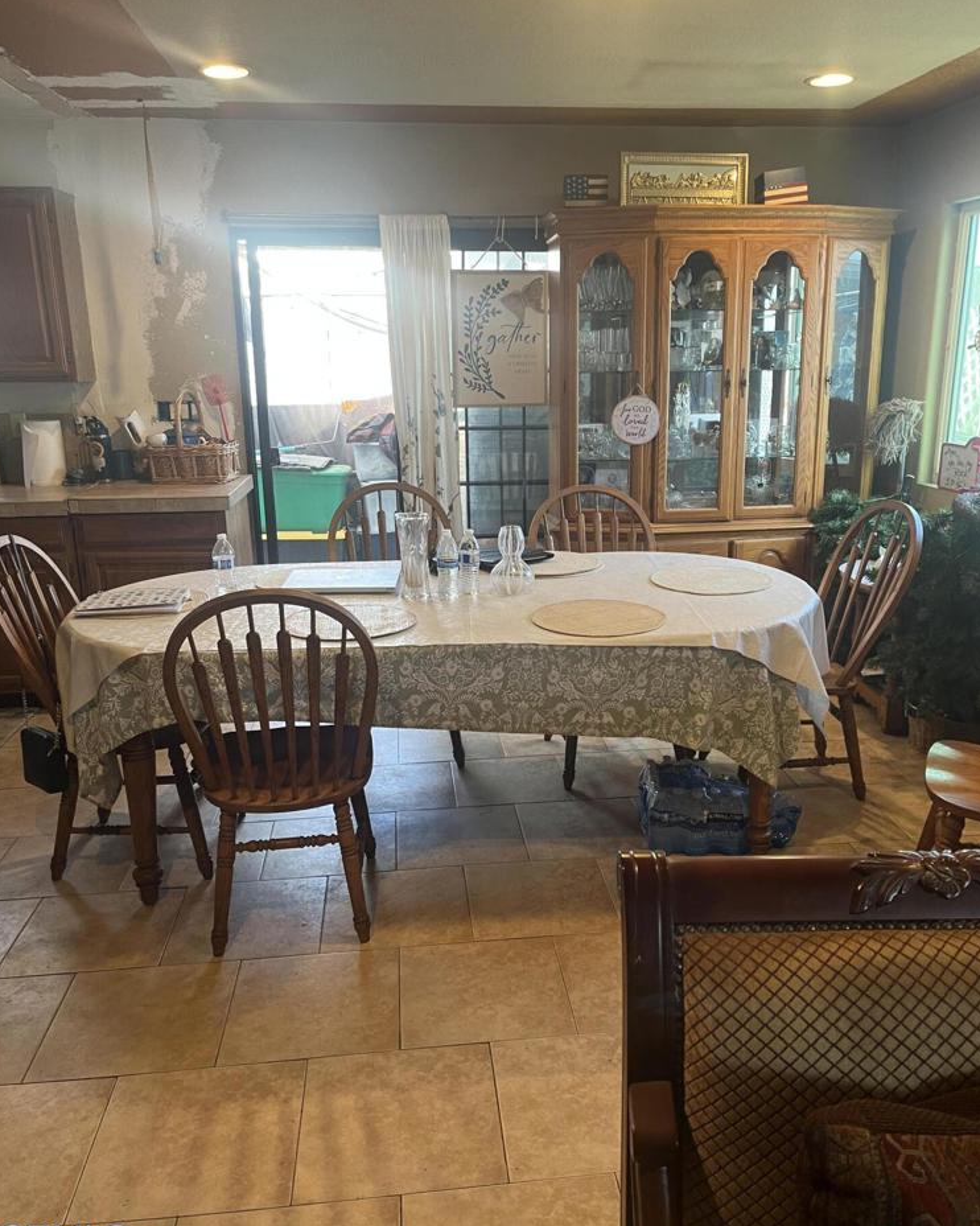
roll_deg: -0.4
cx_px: 501
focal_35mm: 28
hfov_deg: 51.5
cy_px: 626
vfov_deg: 62.2
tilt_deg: -16.1
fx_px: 1015
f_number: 1.6
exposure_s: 1/60
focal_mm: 5.1
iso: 125
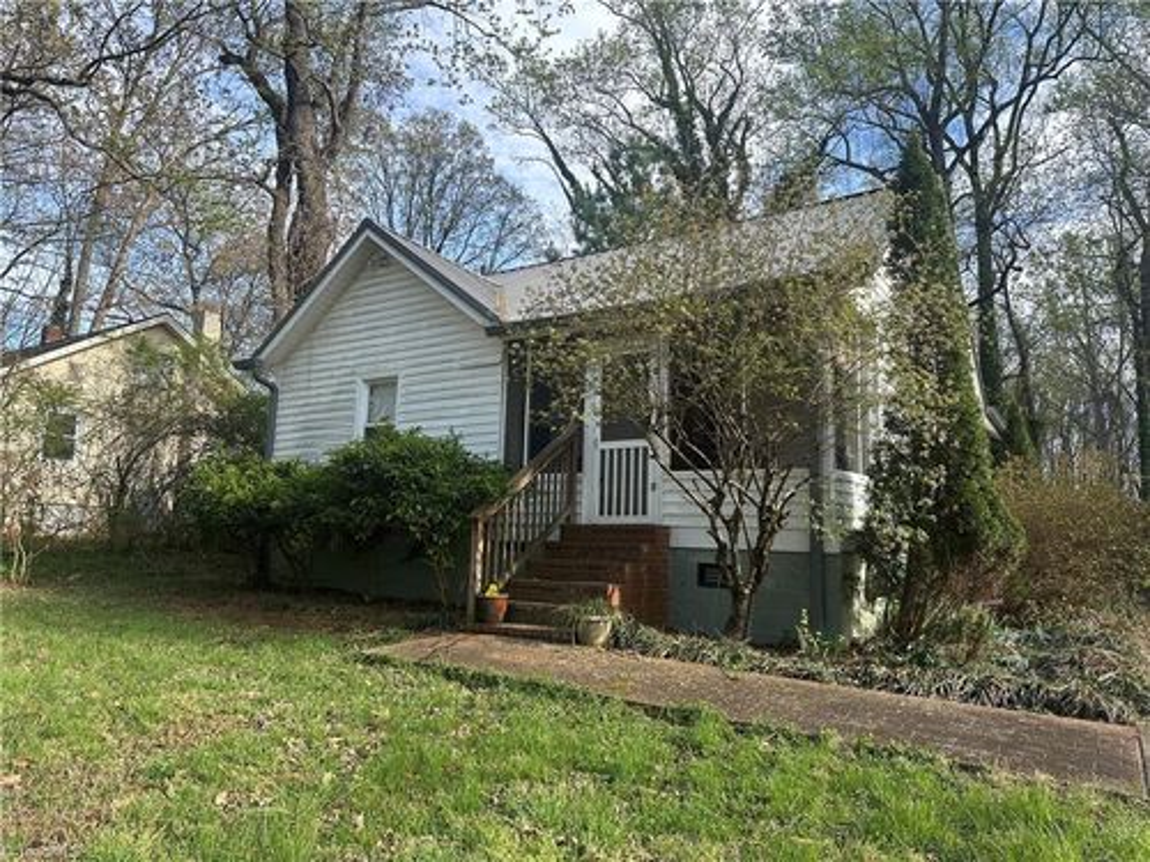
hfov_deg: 71.6
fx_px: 797
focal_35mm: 24
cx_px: 575
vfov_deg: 56.8
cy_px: 431
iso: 80
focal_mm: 6.86
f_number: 1.78
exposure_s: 1/1029
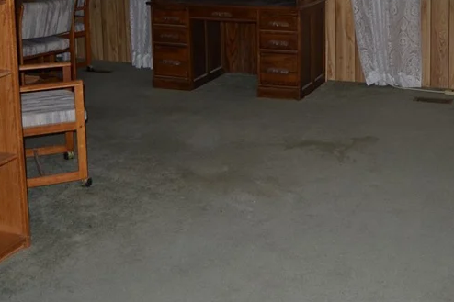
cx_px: 313
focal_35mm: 56
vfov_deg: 23.1
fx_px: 706
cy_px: -9
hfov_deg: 35.2
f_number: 3.5
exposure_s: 1/200
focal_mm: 18
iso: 100
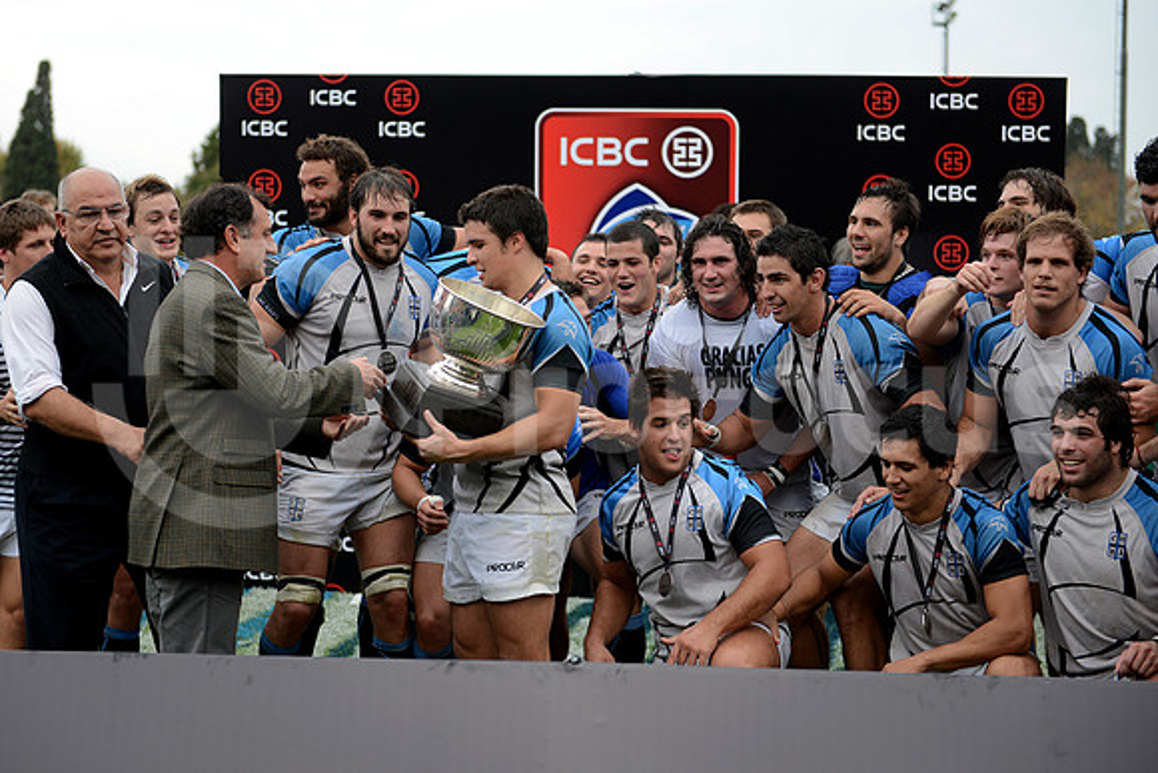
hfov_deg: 28.8
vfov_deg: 19.5
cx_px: 579
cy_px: 386
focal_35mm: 70
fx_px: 2252
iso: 500
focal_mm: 70
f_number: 2.8
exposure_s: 1/800
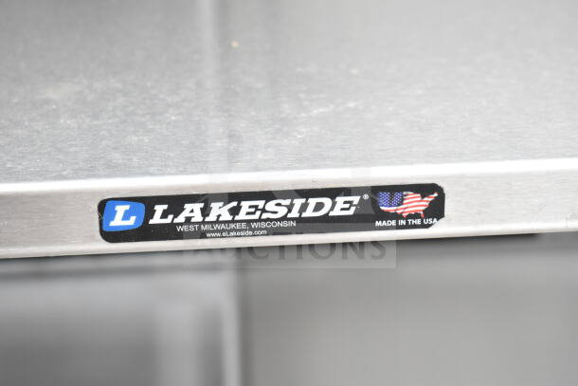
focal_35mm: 82
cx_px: 289
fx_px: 1325
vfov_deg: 16.6
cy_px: 193
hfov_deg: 24.6
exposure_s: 1/125
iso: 1600
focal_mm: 55
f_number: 6.3
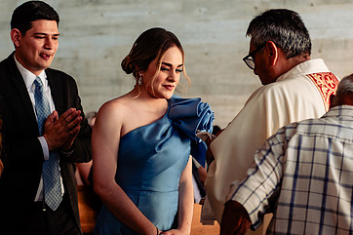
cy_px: 88
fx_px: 1225
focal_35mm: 125
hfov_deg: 16.4
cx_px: 162
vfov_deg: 11.0
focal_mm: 66
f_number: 3.2
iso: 500
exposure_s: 1/320
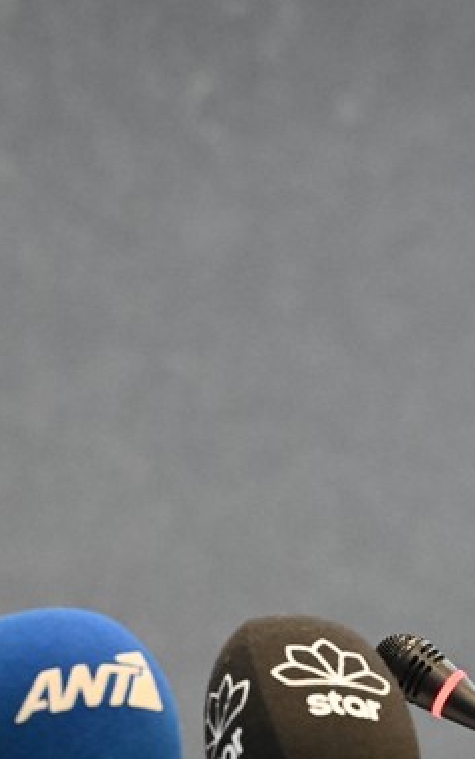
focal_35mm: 295
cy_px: 389
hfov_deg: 4.4
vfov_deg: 7.1
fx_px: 6103
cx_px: -123
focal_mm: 91
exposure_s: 1/250
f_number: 4.5
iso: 6400
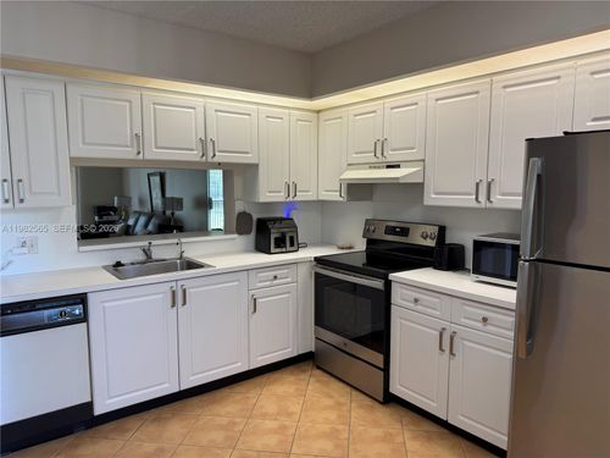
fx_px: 423
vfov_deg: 56.8
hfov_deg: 71.6
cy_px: 229
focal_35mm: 24
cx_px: 305
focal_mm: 6.76
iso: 100
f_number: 1.78
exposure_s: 1/120
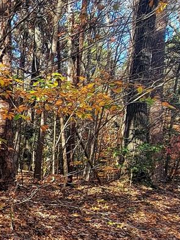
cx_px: -138
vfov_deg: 35.6
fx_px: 354
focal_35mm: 51
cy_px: 208
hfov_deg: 20.7
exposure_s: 1/179
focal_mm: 2.2
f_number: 2.2
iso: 50
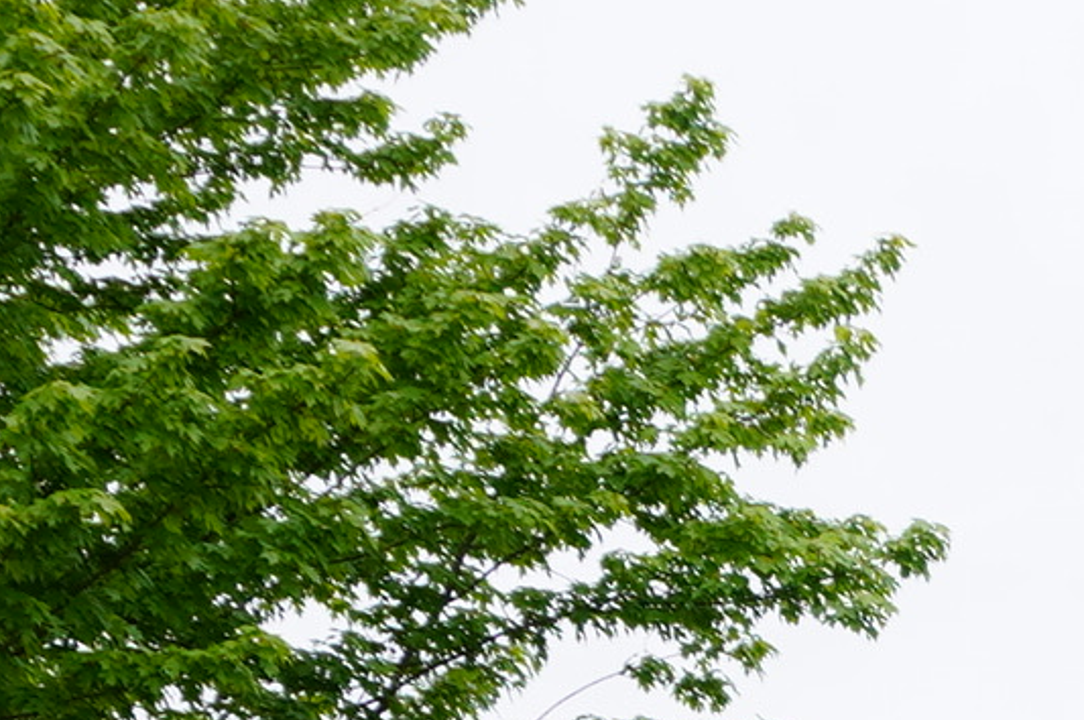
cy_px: 1839
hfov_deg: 11.3
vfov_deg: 7.8
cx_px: 2284
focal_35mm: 161
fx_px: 4837
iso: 100
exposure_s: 1/100
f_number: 7.1
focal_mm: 19
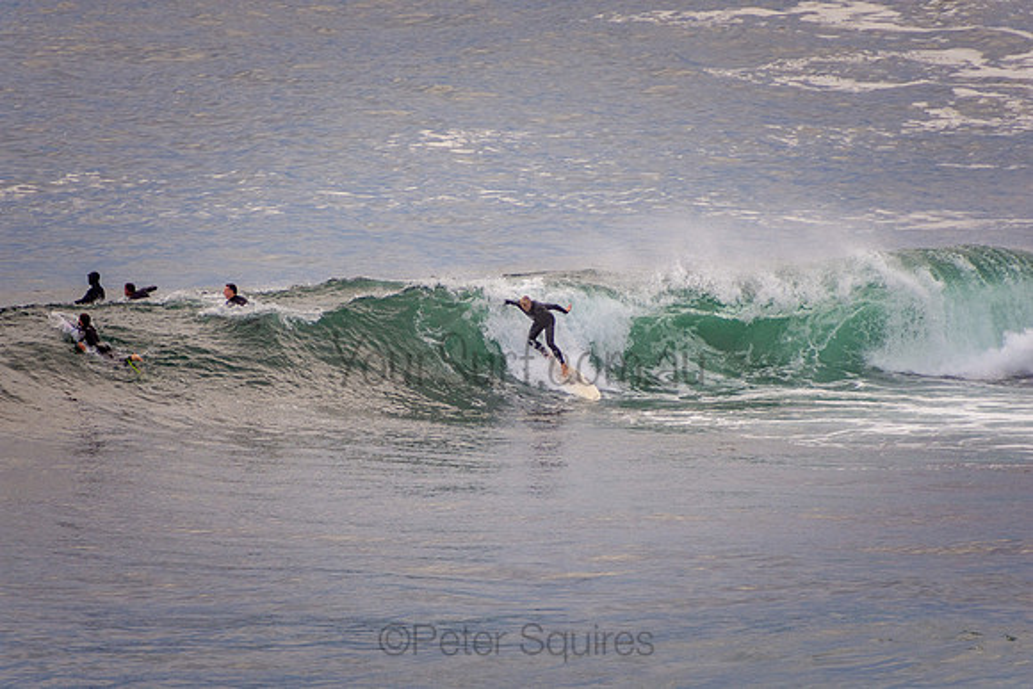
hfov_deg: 3.4
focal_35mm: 600
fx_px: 17220
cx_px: 516
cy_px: 344
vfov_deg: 2.3
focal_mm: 400
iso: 450
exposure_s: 1/800
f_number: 5.6
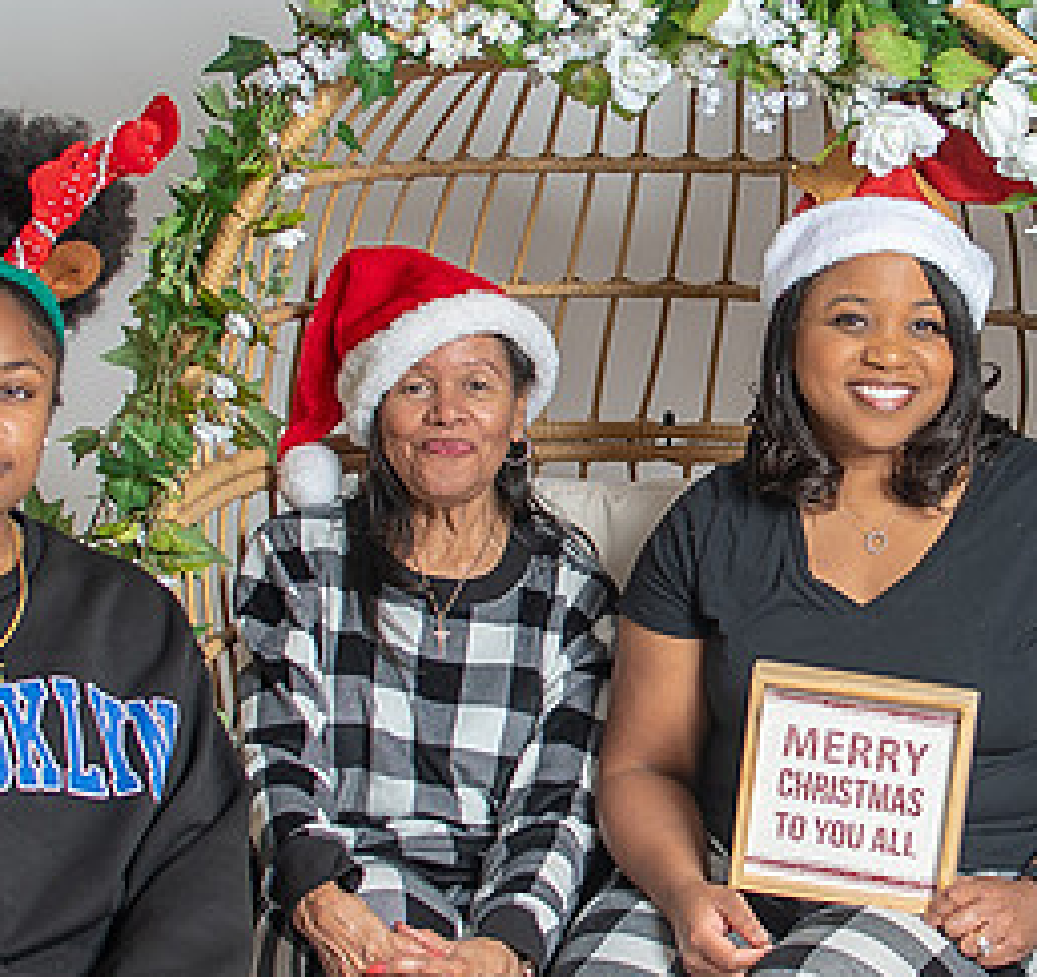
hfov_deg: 15.0
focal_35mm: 119
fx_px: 3918
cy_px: 398
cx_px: 813
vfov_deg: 14.2
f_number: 3.2
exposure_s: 1/250
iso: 100
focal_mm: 35
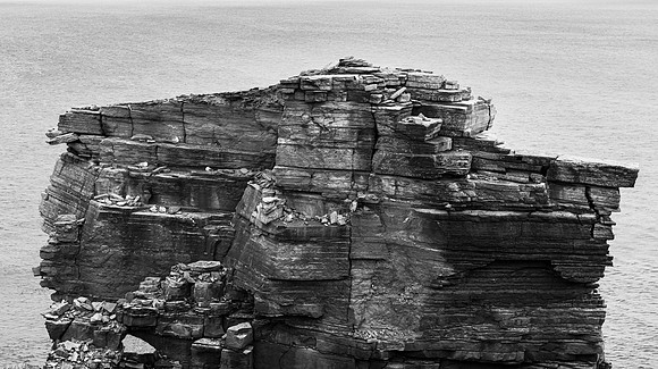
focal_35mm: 79
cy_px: 138
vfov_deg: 15.2
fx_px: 1382
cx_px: 306
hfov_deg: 26.8
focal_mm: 70
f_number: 8
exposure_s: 1/80
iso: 320
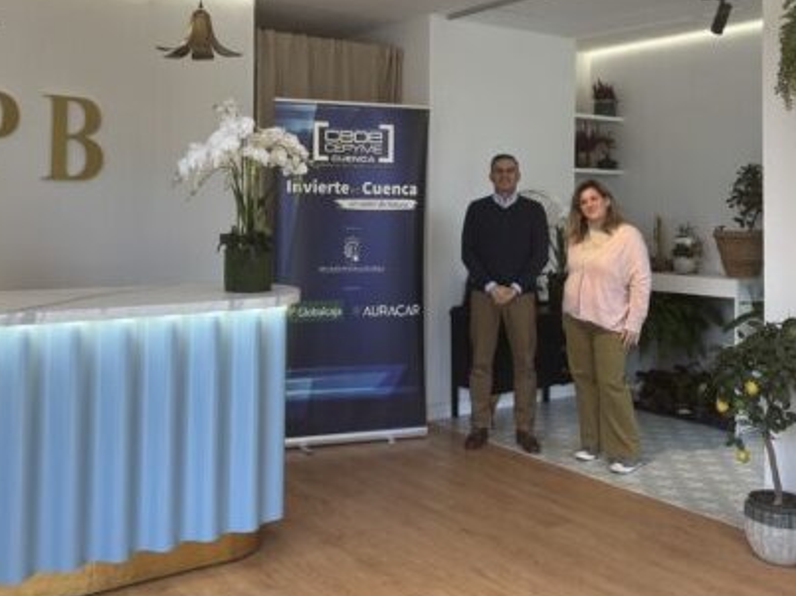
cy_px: 193
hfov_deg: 50.1
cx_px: 366
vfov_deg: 38.1
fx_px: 850
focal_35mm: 37
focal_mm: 5.96
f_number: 1.6
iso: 50
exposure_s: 1/147
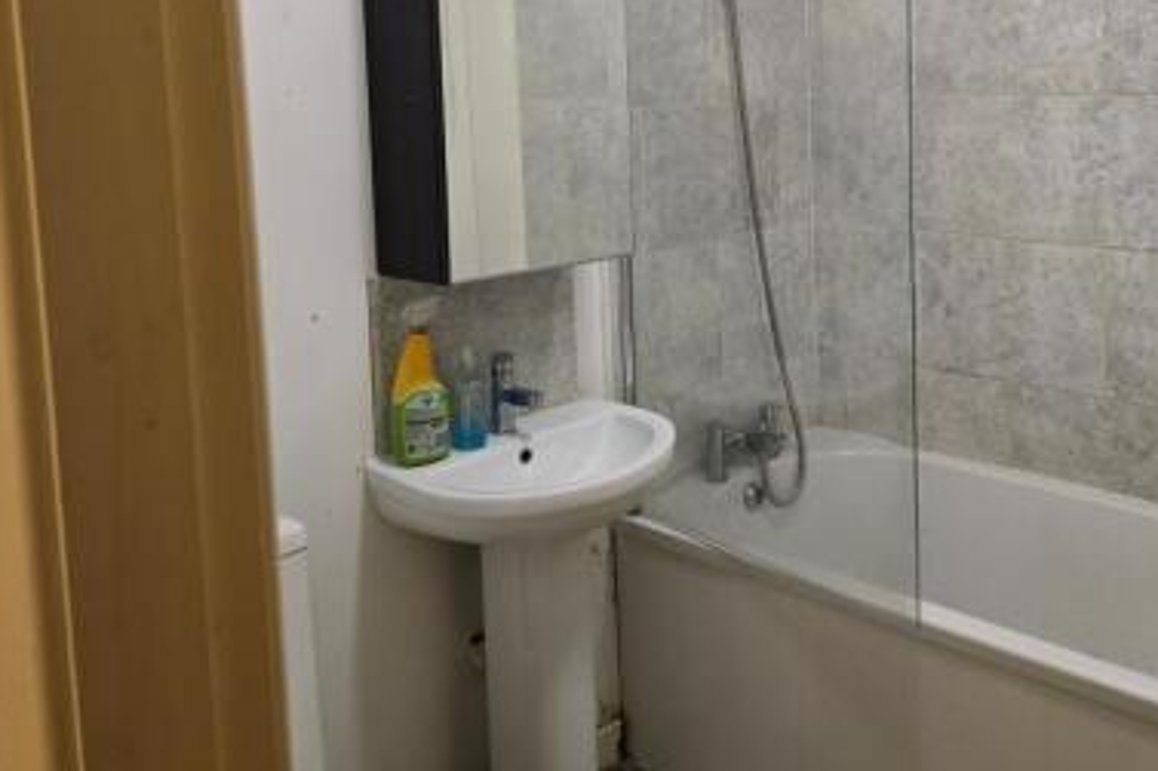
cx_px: 760
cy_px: 167
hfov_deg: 51.1
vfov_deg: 34.9
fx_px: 1190
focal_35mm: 37
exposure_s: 1/100
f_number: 1.7
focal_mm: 6.3
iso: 1000
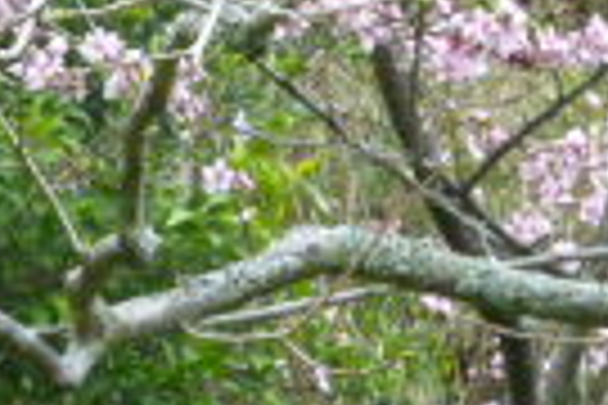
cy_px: -207
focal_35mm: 346
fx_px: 5843
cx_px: -86
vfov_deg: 4.0
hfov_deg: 5.9
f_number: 5
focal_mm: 12.5
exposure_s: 1/60
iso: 400
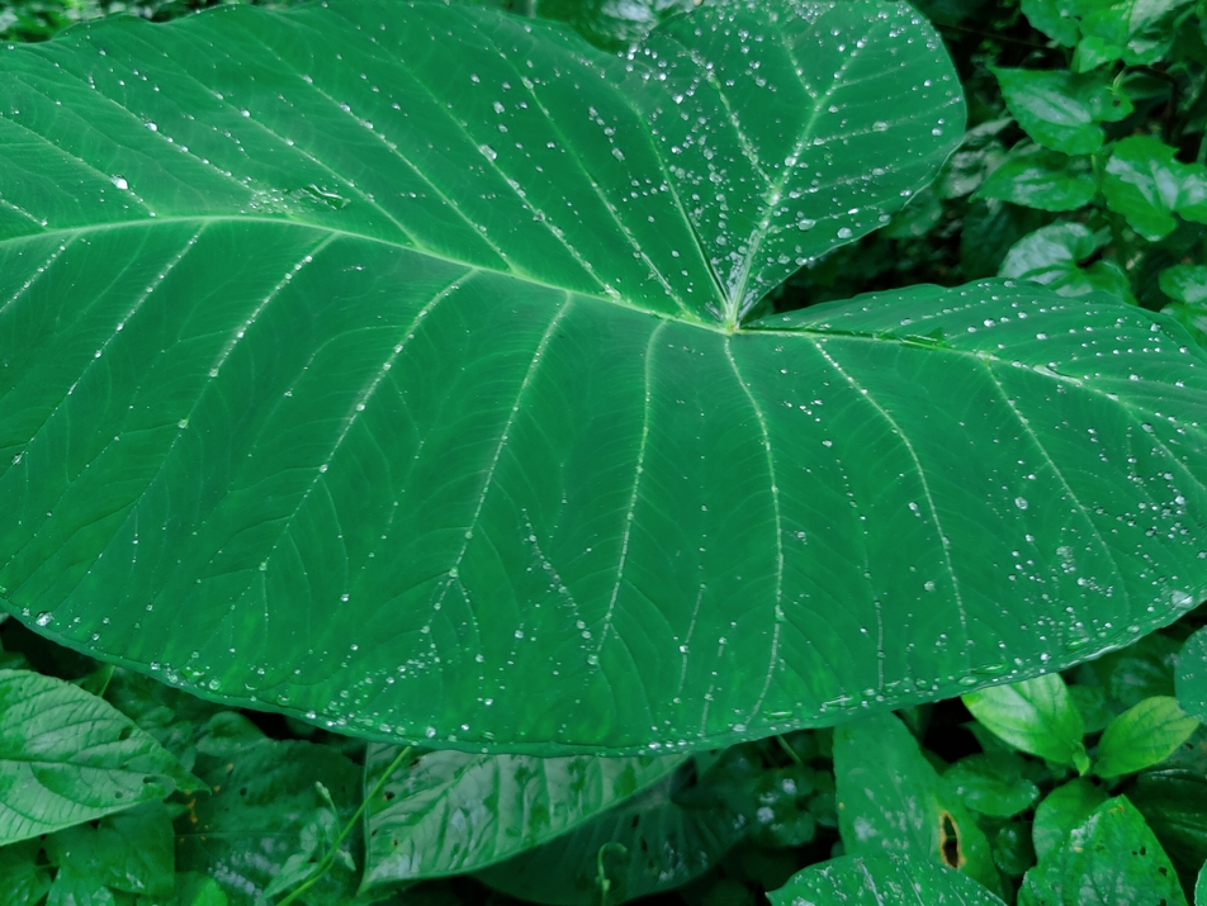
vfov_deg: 47.8
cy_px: 337
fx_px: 1012
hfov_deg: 61.6
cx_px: 630
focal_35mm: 29
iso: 125
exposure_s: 1/100
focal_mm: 6.06
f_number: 1.8
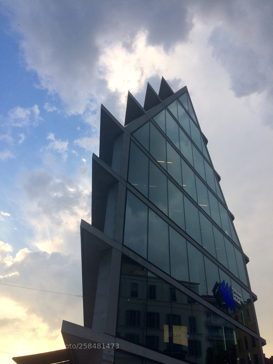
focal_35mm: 29
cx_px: 136
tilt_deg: +37.2
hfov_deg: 48.2
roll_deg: -0.4
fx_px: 305
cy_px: 182
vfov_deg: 61.7
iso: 32
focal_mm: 4.15
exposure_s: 1/805
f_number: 2.2
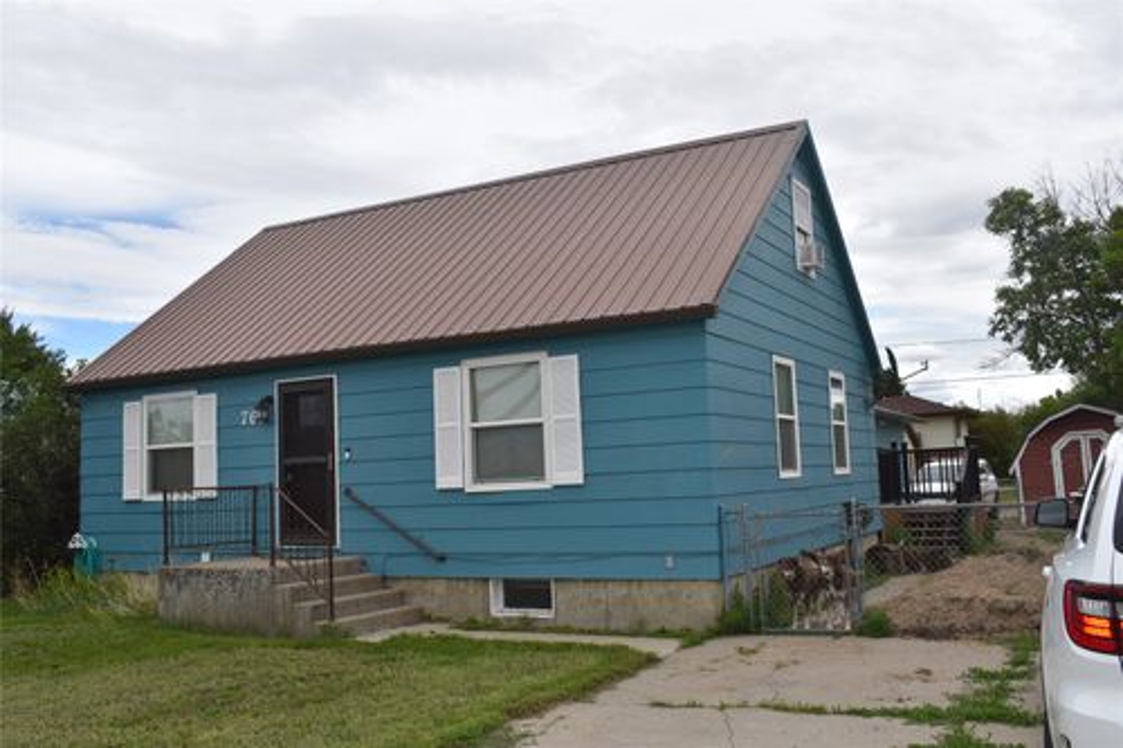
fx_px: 1029
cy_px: 374
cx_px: 562
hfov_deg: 57.2
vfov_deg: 39.9
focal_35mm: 33
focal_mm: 22
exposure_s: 1/200
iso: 100
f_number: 9
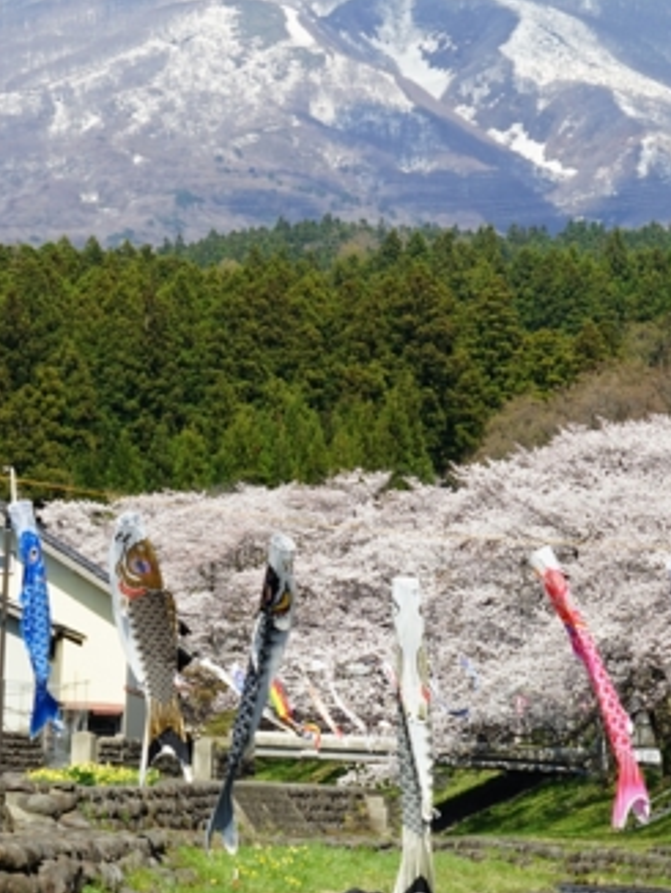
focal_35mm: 231
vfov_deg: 8.5
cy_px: 704
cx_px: 416
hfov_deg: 6.4
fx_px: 5963
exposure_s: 1/125
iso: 100
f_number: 9.5
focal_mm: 98
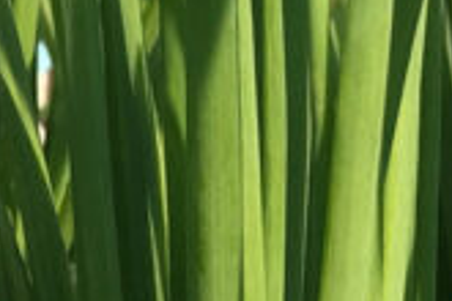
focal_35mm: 181
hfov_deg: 11.1
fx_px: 2272
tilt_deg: +3.2
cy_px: 118
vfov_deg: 7.6
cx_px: -142
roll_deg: -3.2
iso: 20
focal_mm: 3.99
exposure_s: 1/929
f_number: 1.8
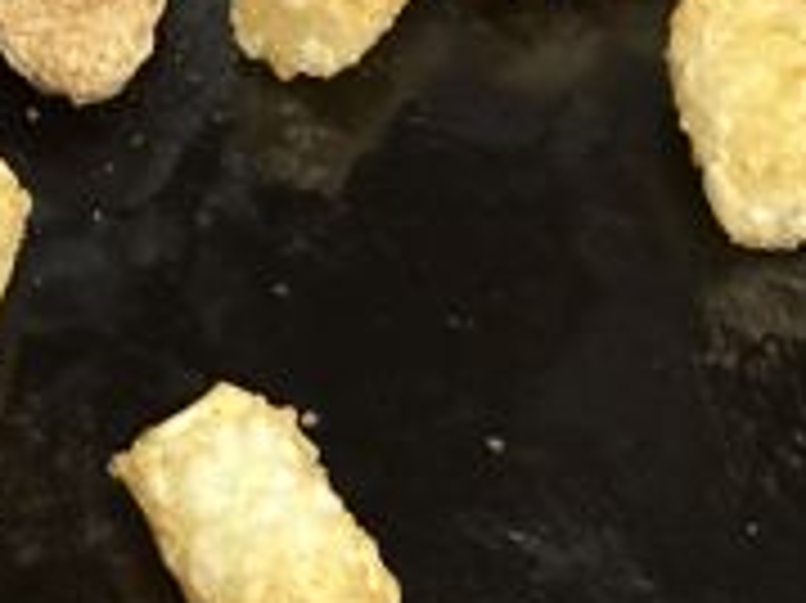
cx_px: -482
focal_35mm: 258
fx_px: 6003
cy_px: -58
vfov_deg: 5.7
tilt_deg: -42.7
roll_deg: +3.1
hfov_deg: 7.5
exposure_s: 1/34
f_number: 2.8
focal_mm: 9
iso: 1000
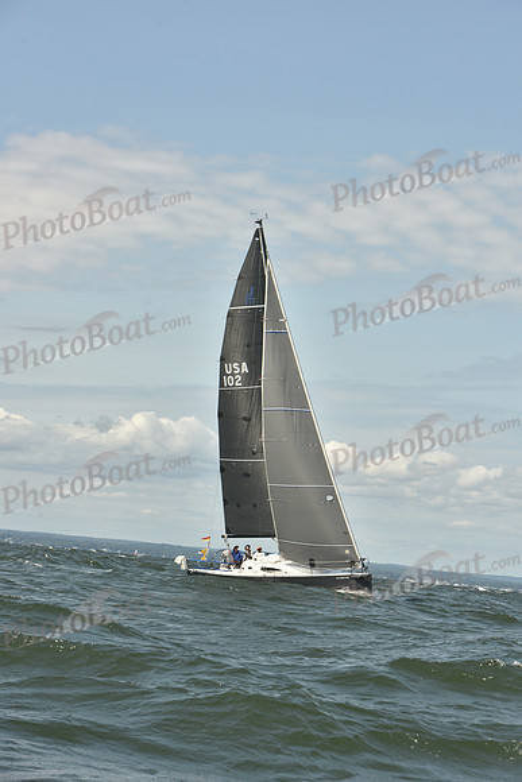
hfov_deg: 13.0
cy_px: 391
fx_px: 2282
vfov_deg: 19.5
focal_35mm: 105
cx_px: 261
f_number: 9
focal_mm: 105
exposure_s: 1/800
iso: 250
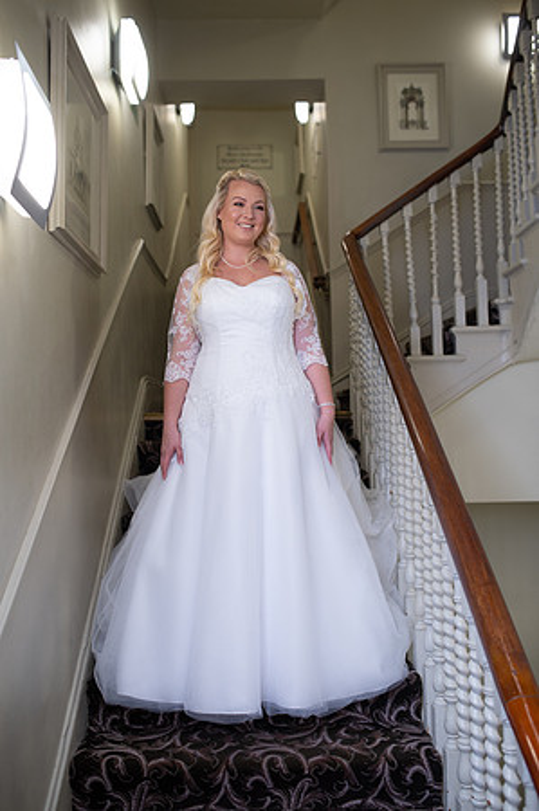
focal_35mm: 35
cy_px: 406
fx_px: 788
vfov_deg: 54.5
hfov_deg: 37.8
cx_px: 270
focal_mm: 35
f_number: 2.8
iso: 800
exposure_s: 1/125
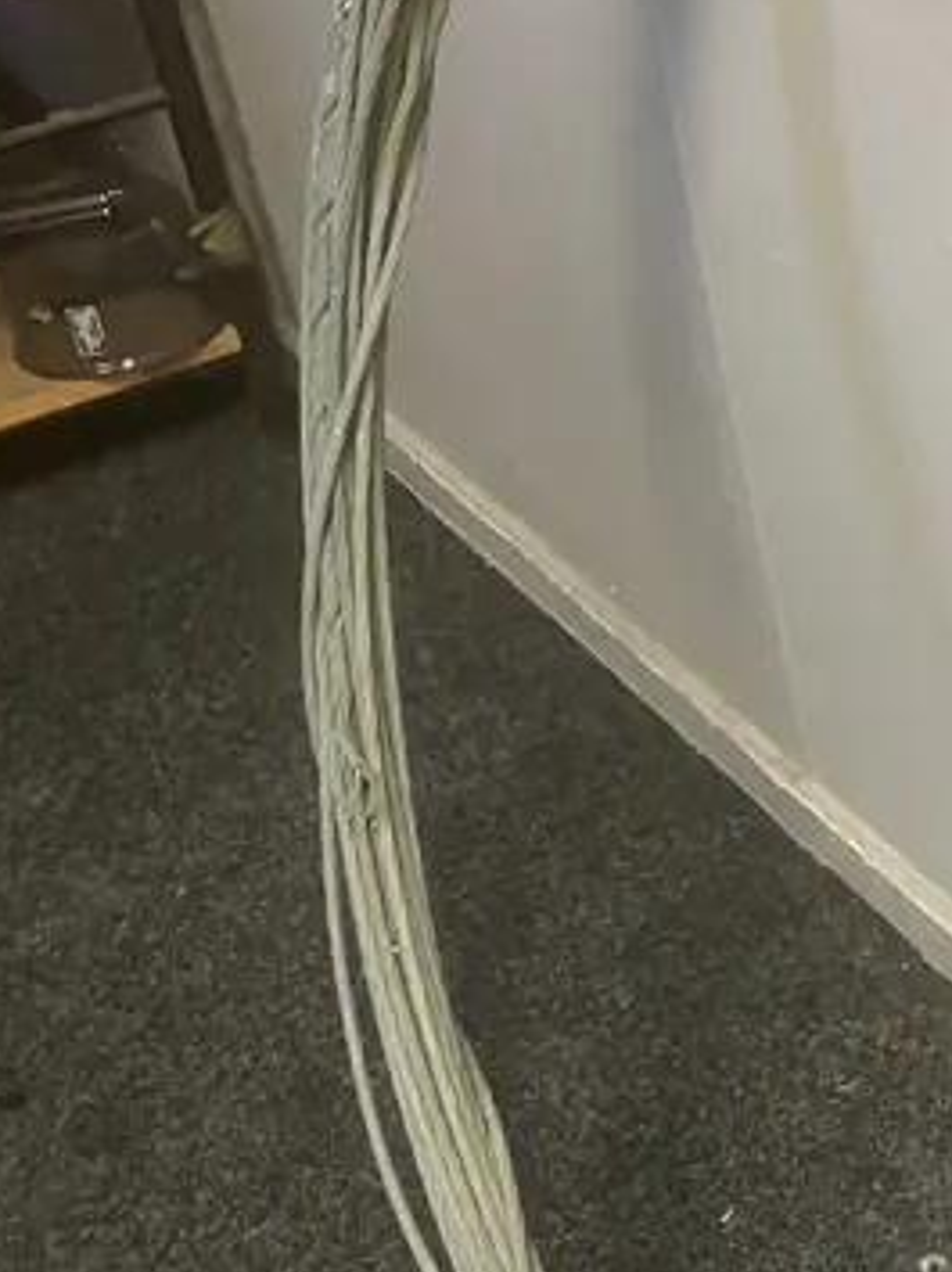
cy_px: 726
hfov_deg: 16.8
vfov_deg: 24.1
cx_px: 1358
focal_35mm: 81
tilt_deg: -31.5
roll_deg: +2.7
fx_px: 2974
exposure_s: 1/50
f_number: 1.8
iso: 200
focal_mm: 3.99
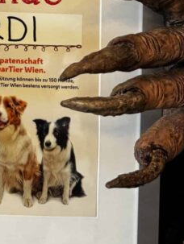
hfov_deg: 17.7
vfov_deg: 21.0
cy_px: -105
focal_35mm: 81
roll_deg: -3.2
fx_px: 573
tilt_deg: +1.2
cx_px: -15
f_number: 1.78
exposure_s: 1/100
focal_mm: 6.76
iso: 200
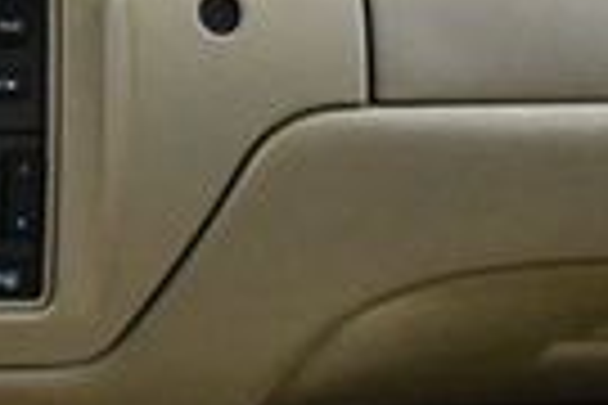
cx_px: -811
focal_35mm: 171
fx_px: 2888
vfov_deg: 8.0
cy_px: 54
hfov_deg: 10.5
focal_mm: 18
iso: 3200
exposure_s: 1/125
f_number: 3.5
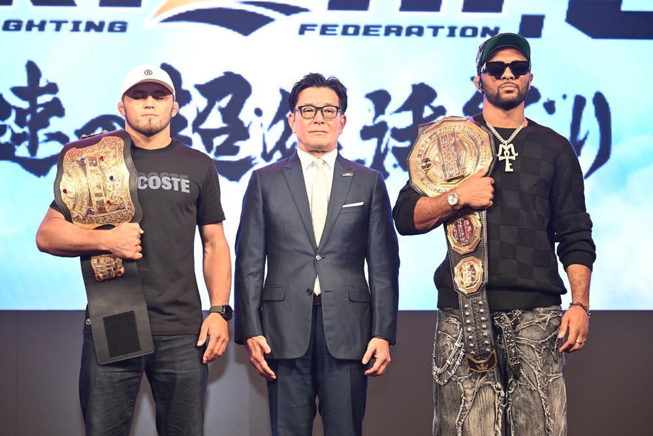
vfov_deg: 14.7
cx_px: 326
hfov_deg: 21.9
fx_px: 1687
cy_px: 218
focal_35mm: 93
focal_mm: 93
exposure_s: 1/200
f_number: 6.3
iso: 5000
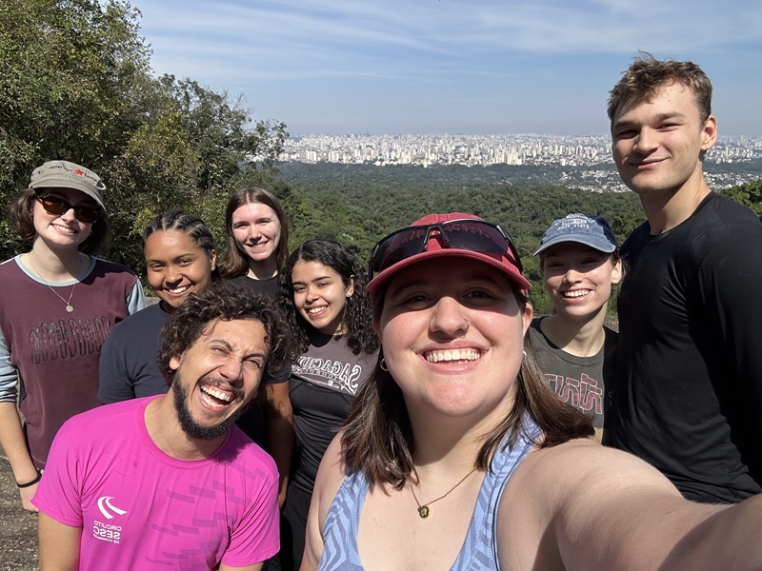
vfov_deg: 58.9
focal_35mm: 23
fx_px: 506
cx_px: 381
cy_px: 286
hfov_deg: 73.9
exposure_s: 1/1739
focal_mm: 2.69
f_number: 1.9
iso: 25
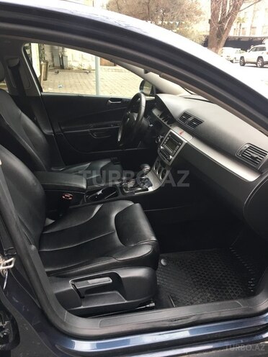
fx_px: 299
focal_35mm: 29
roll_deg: -1.5
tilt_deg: -24.0
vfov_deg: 61.7
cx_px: 134
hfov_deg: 48.2
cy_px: 178
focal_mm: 4.15
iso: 32
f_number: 2.2
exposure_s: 1/33
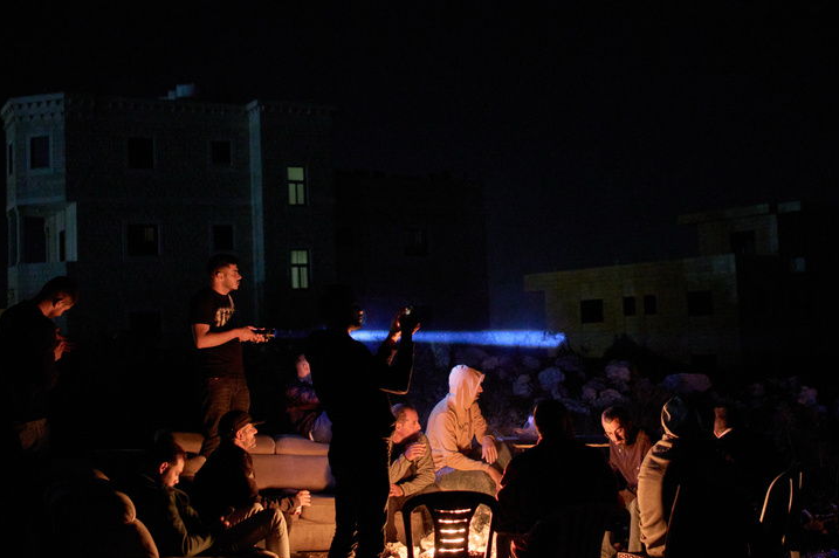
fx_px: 1164
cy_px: 240
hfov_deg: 39.5
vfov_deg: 26.9
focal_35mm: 50
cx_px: 482
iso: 4000
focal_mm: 35
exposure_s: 1/125
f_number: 2
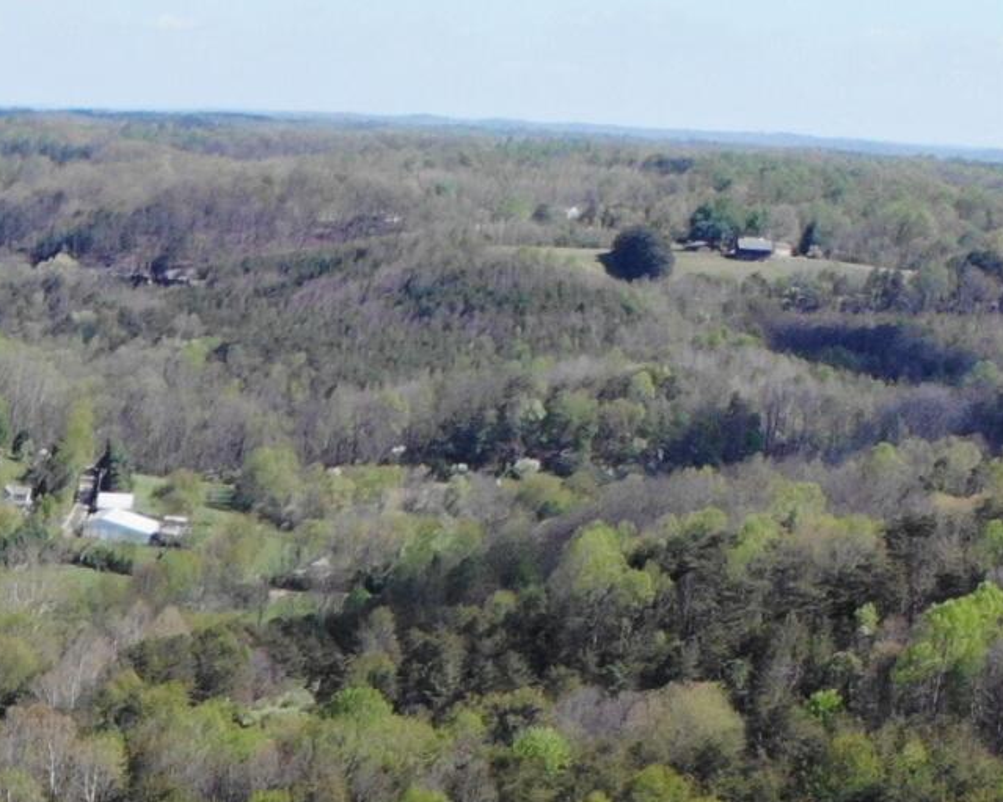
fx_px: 3265
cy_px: 1549
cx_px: -1044
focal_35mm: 110
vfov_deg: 12.5
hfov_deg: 14.4
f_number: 2.8
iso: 100
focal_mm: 4.5
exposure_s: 1/616
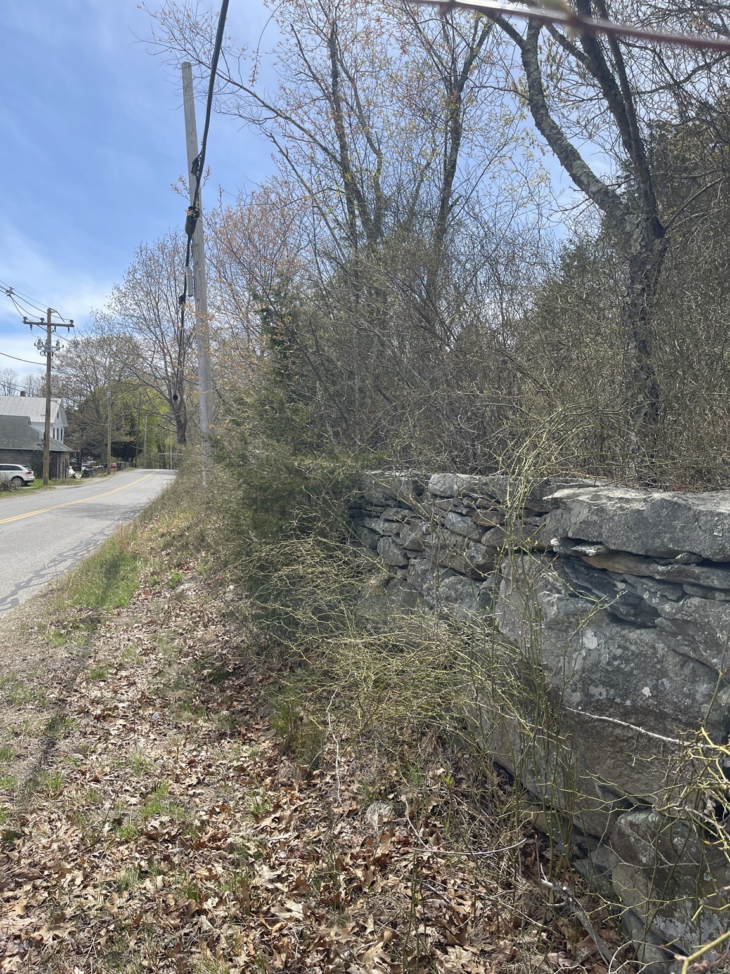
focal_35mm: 25
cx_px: 365
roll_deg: -0.3
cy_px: 487
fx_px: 703
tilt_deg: +0.0
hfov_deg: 54.9
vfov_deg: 69.4
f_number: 1.6
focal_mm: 5.1
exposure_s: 1/2857
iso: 32
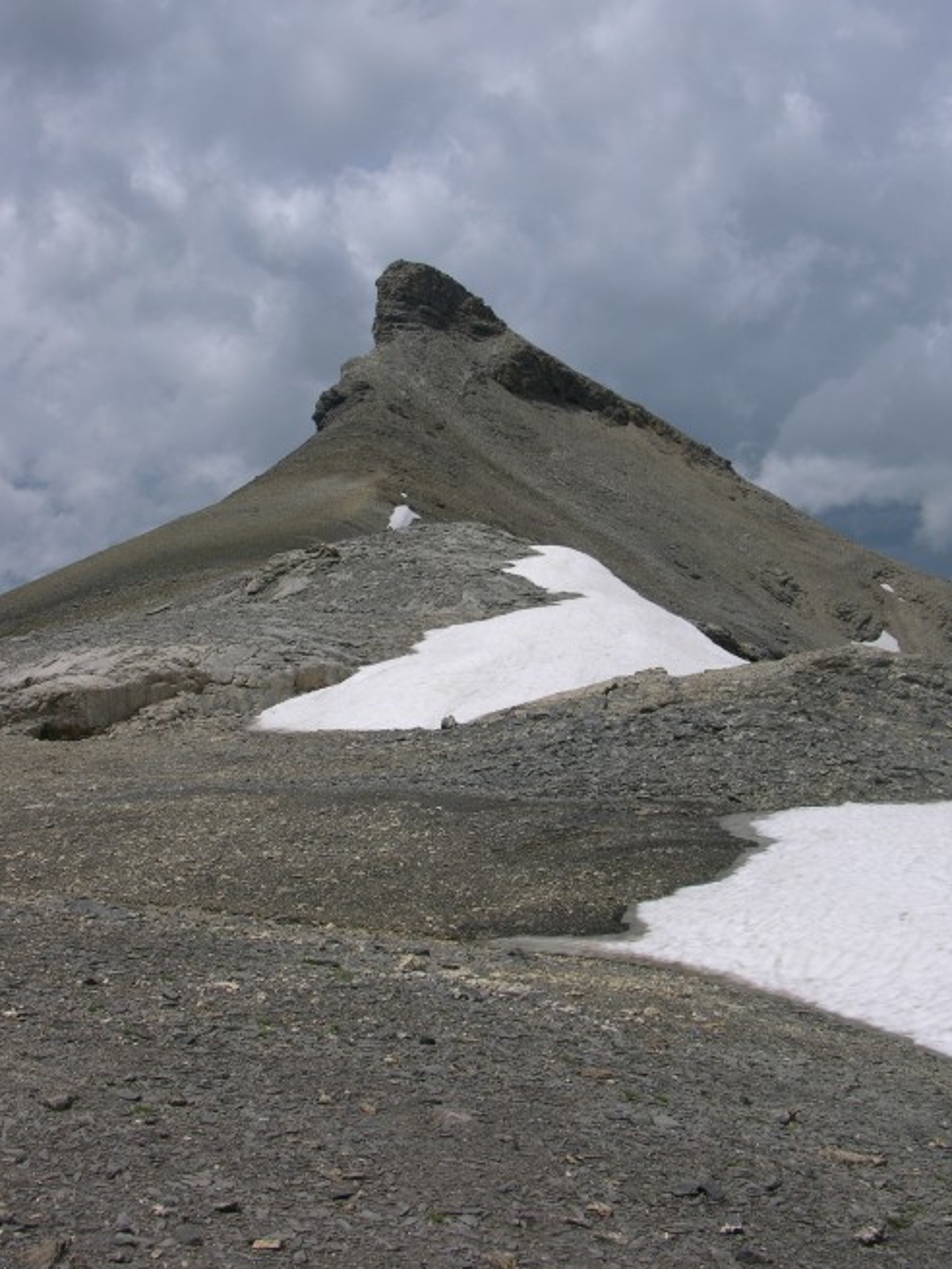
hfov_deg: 35.1
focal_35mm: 41
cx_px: 462
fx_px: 1503
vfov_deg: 45.7
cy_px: 549
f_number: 7.1
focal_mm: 8.9
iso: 50
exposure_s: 1/463
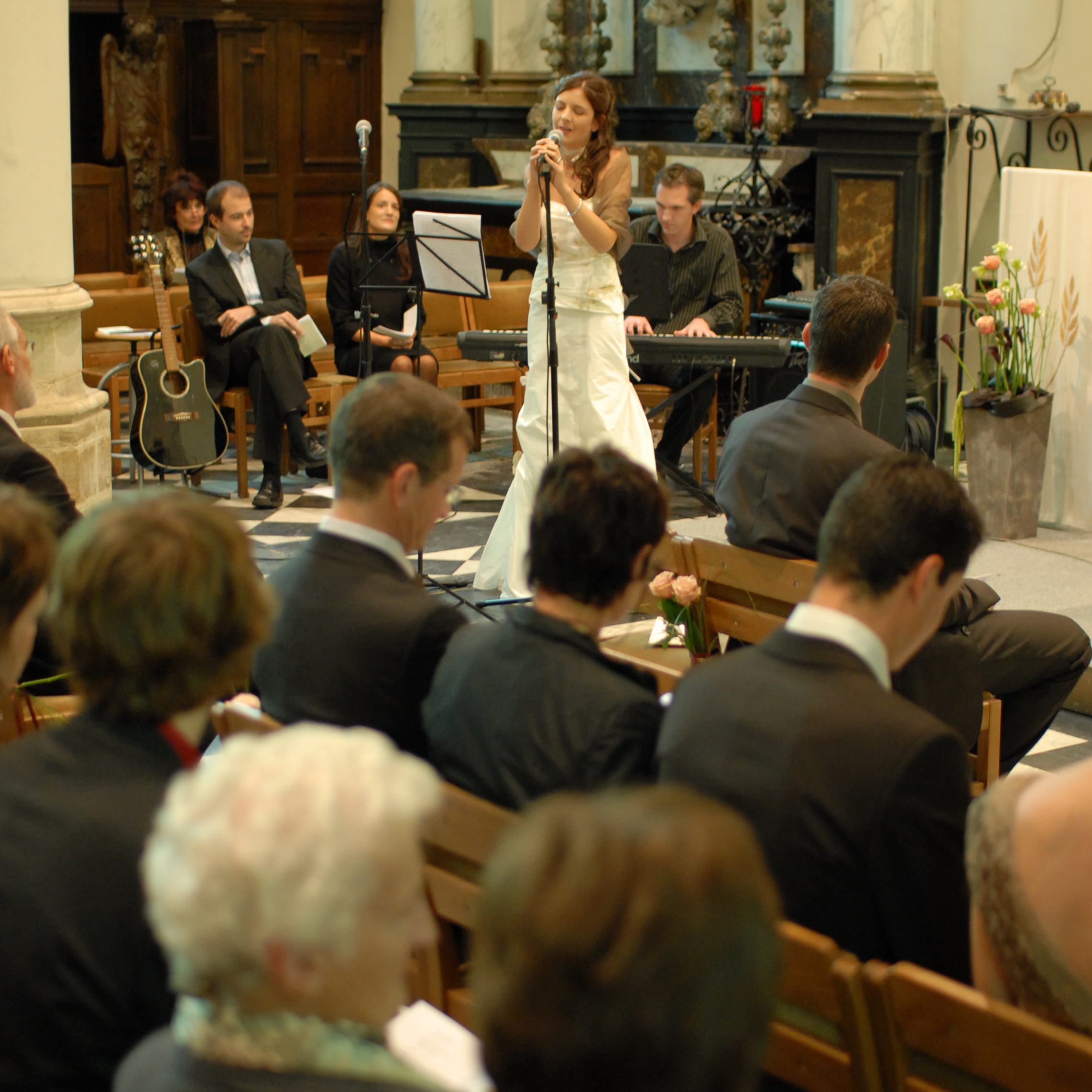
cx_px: 547
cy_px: 608
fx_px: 2248
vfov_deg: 27.3
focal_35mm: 63
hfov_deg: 27.3
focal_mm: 30
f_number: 1.8
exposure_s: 1/30
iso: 400
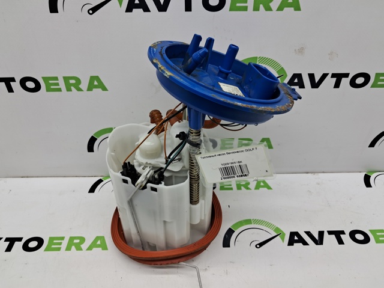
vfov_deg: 51.3
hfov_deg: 65.4
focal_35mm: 27
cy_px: 144
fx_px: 299
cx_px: 192
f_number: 1.8
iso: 50
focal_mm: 4
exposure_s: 1/100
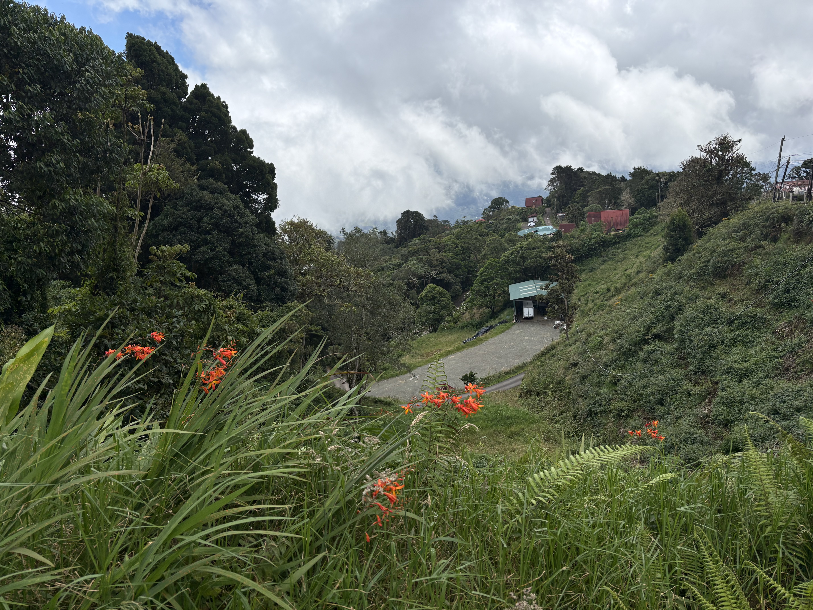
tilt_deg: -14.0
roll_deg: +6.3
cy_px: 305
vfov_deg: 53.1
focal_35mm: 26
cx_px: 406
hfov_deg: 67.3
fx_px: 611
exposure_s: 1/5348
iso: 50
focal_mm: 5.96
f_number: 1.6
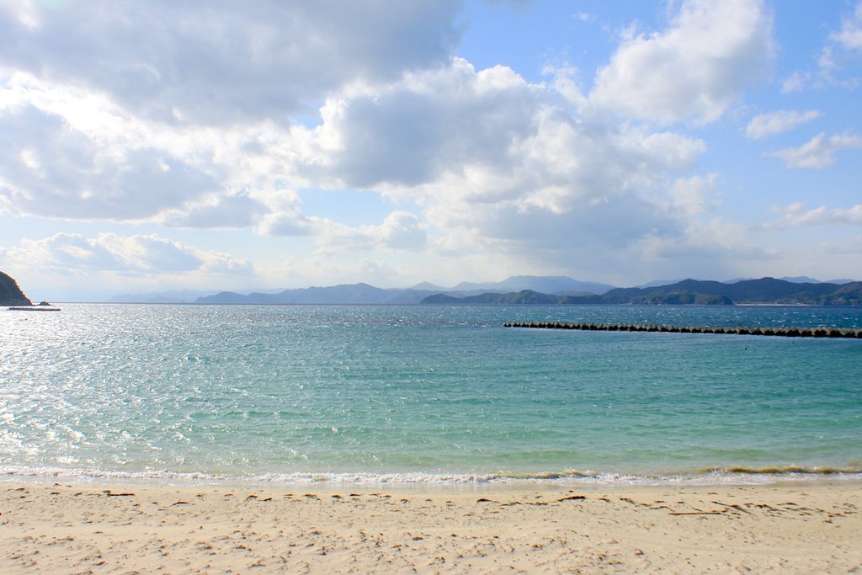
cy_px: 288
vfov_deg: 40.0
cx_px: 431
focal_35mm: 33
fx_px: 790
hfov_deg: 57.2
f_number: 9
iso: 200
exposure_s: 1/1000
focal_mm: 22
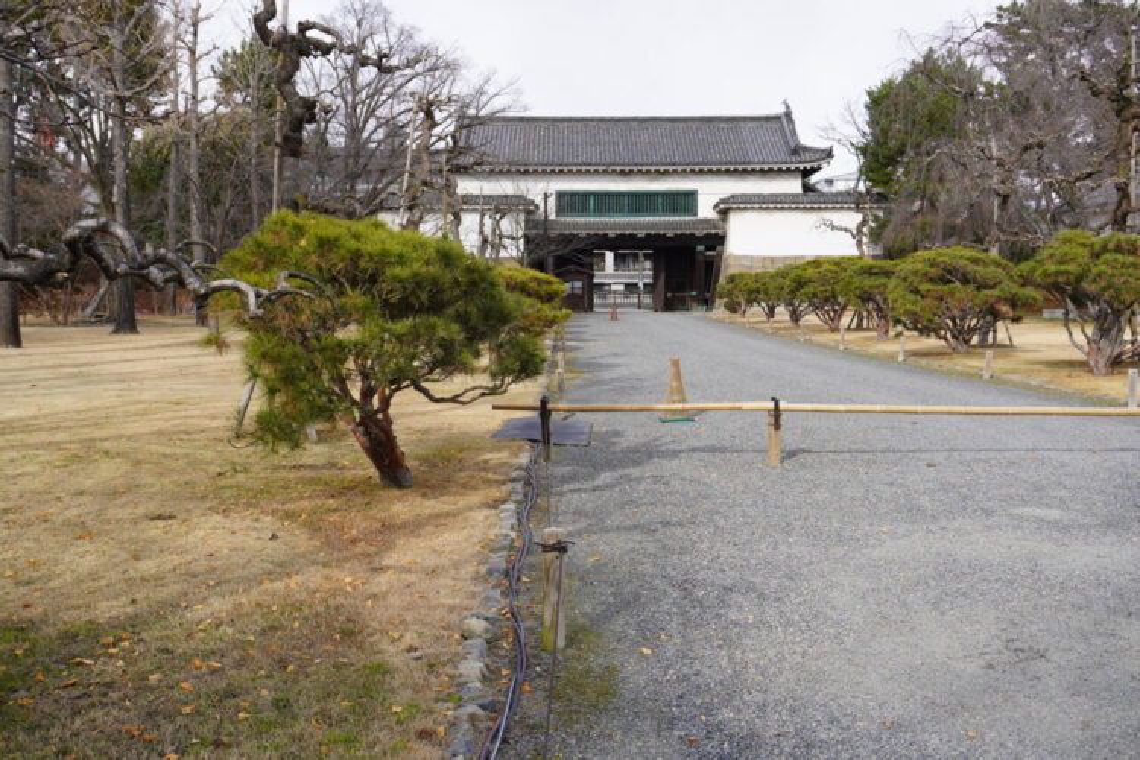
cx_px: 570
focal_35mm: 38
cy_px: 380
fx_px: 1187
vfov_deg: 35.5
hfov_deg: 51.3
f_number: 7.1
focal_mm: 25
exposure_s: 1/100
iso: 100
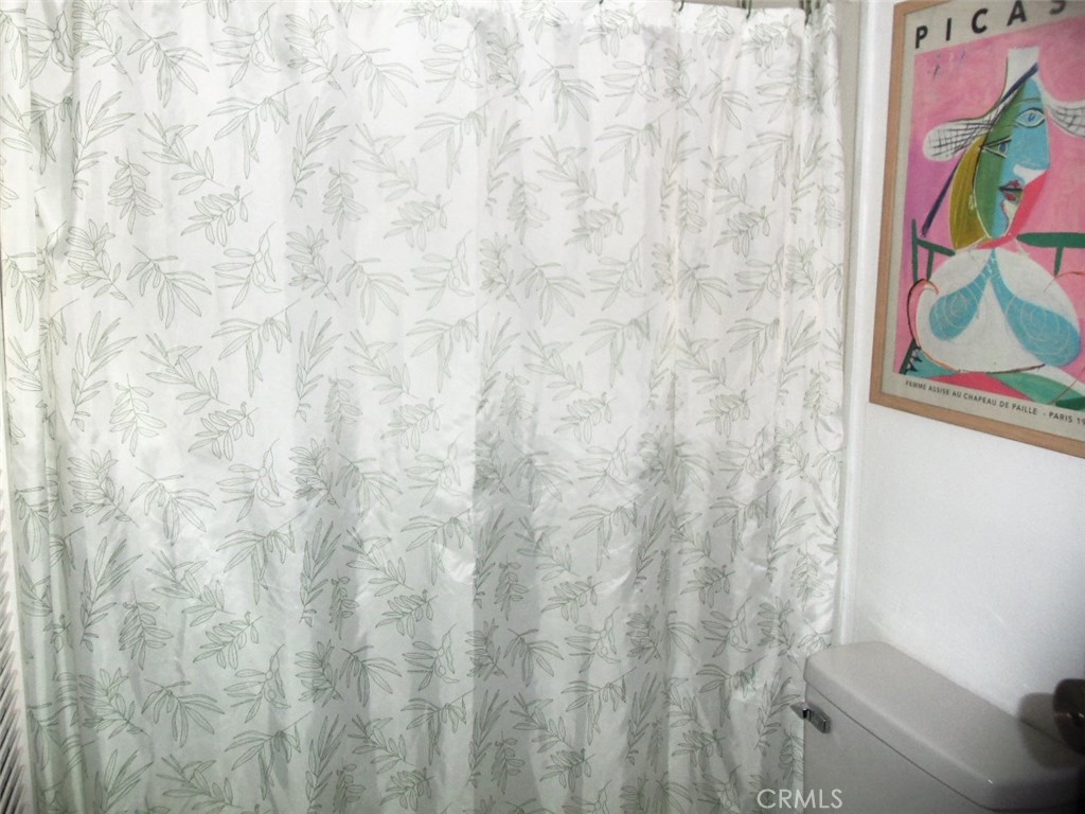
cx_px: 542
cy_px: 407
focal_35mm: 29
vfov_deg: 48.2
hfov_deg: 61.7
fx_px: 909
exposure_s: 1/30
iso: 100
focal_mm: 5.2
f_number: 3.4
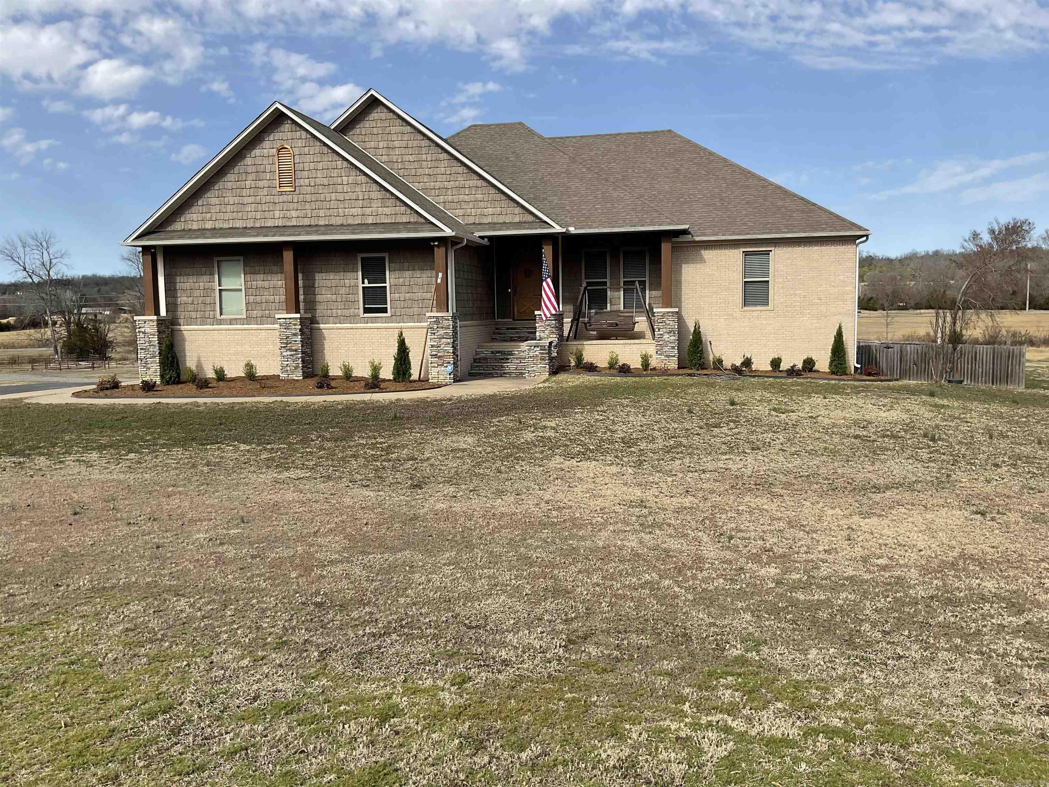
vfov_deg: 48.2
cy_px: 394
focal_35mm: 29
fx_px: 879
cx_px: 524
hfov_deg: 61.7
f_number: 1.8
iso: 16
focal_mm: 3
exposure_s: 1/1786
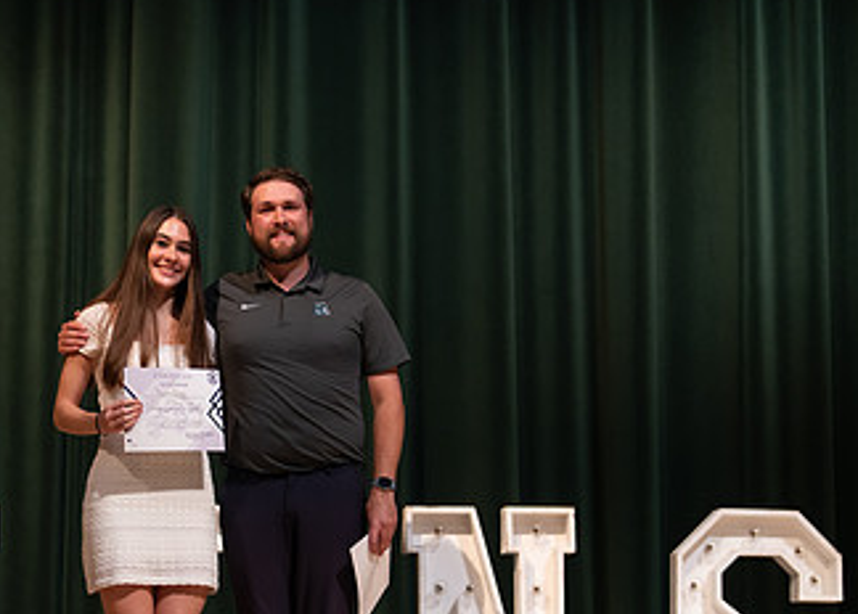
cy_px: 446
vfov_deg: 15.1
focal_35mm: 95
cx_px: 251
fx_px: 2317
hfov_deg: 20.9
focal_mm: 50
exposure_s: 1/320
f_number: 1.2
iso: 500
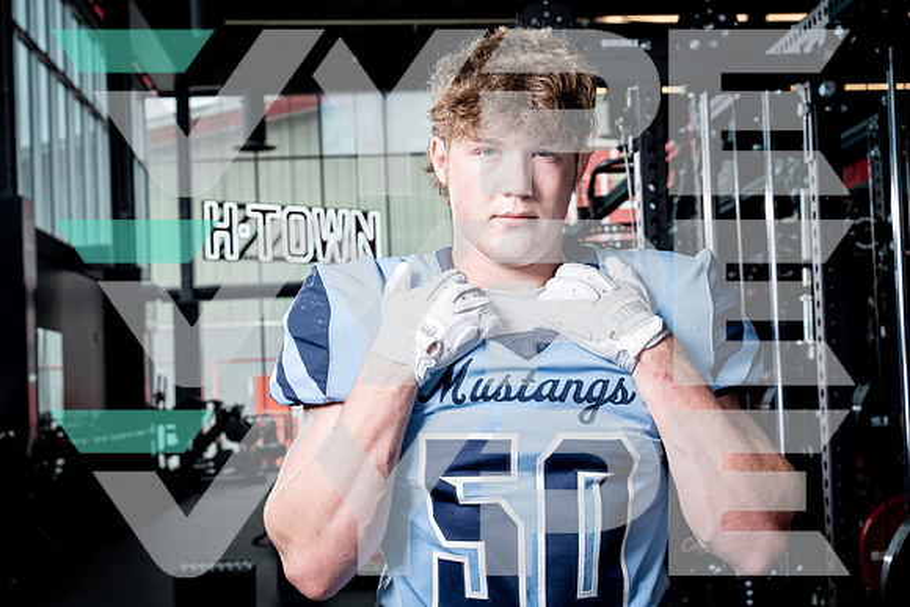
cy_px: 304
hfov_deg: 32.4
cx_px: 455
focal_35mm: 62
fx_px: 1568
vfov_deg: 21.9
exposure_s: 1/250
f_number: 8
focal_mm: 62
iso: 640
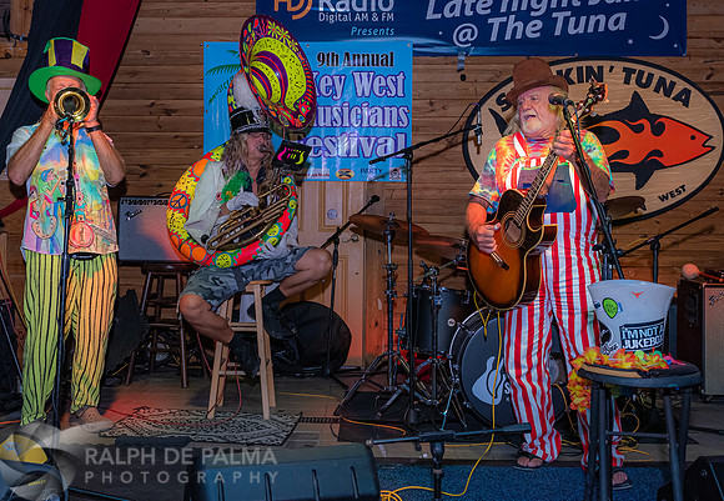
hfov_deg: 47.8
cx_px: 340
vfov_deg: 34.0
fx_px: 817
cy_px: 213
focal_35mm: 40
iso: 2000
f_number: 5.6
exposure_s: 1/160
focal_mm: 27
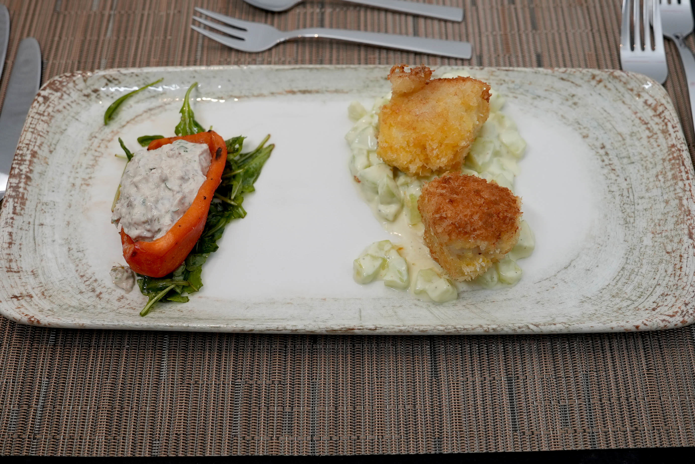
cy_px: 232
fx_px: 811
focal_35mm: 42
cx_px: 348
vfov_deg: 31.9
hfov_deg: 46.4
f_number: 4
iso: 400
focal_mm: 28
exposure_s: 1/160
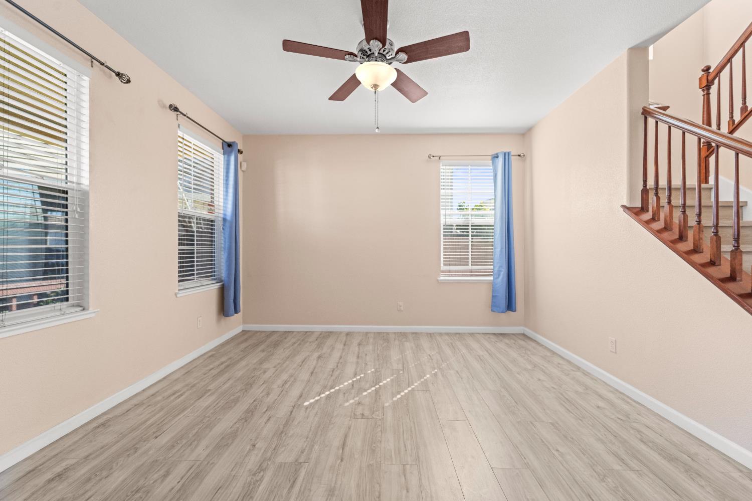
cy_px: 250
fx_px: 292
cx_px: 376
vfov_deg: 81.2
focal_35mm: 14
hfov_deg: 104.3
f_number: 7.1
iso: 400
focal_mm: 14
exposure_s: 1/15
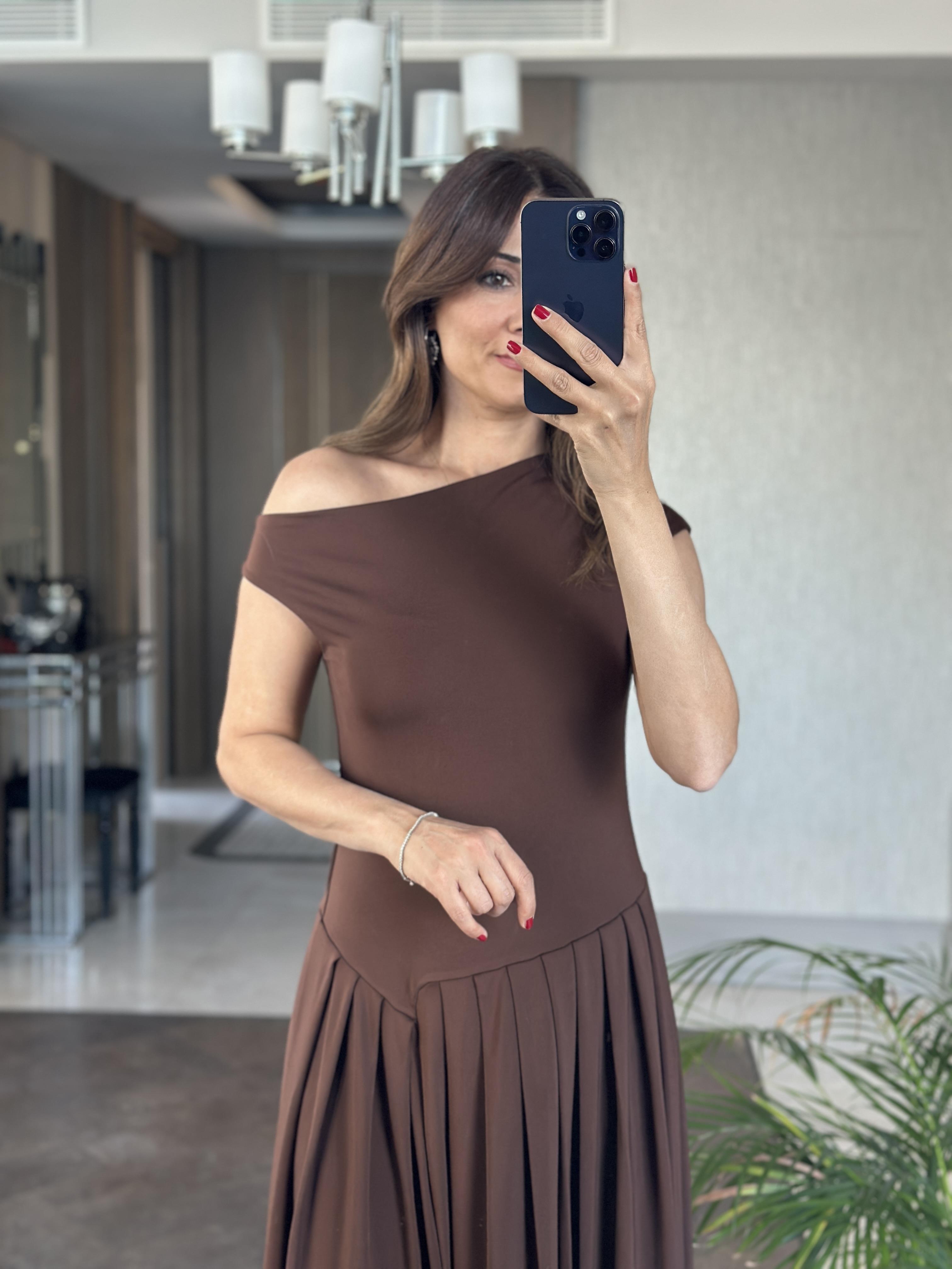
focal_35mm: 48
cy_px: 634
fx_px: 1760
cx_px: 476
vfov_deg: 39.7
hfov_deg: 30.3
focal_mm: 6.86
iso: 200
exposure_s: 1/60
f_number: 1.78
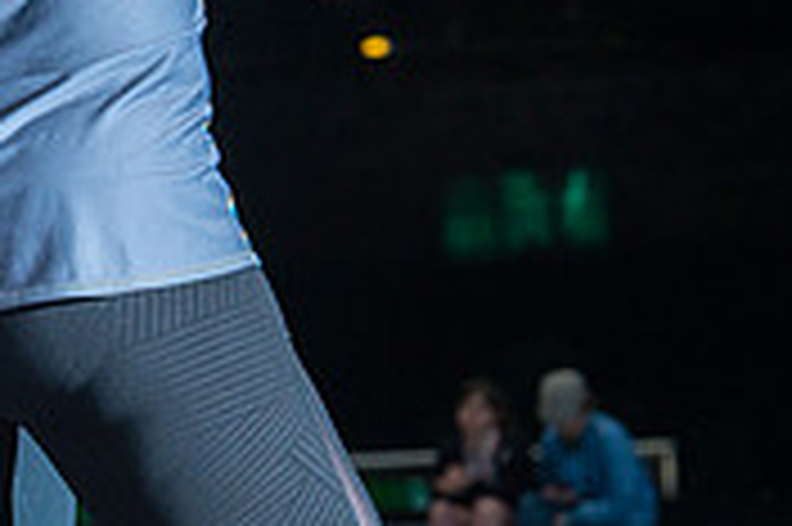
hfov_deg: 5.5
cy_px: 411
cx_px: -184
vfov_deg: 3.7
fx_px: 8132
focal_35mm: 370
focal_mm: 112
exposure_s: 1/160
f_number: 7.1
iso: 800
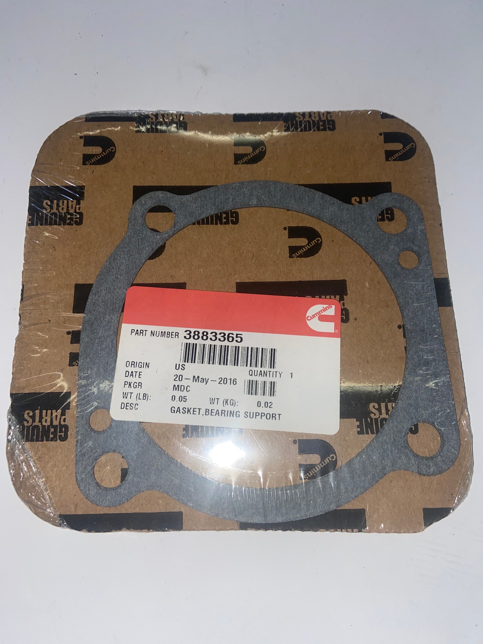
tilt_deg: -74.4
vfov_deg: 67.3
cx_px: 242
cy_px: 322
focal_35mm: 26
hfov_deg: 53.1
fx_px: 484
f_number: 1.8
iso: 32
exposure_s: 1/585
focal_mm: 4.25
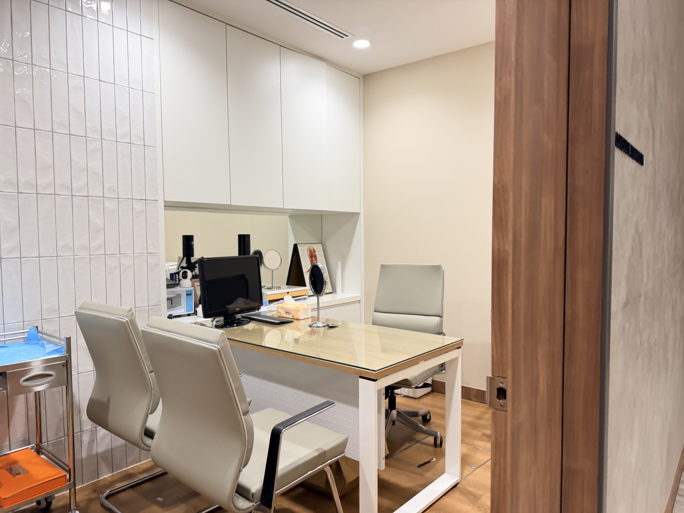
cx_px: 342
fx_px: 474
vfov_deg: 56.8
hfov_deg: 71.6
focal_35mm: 24
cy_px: 256
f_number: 1.78
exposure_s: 1/50
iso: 125
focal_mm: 6.76
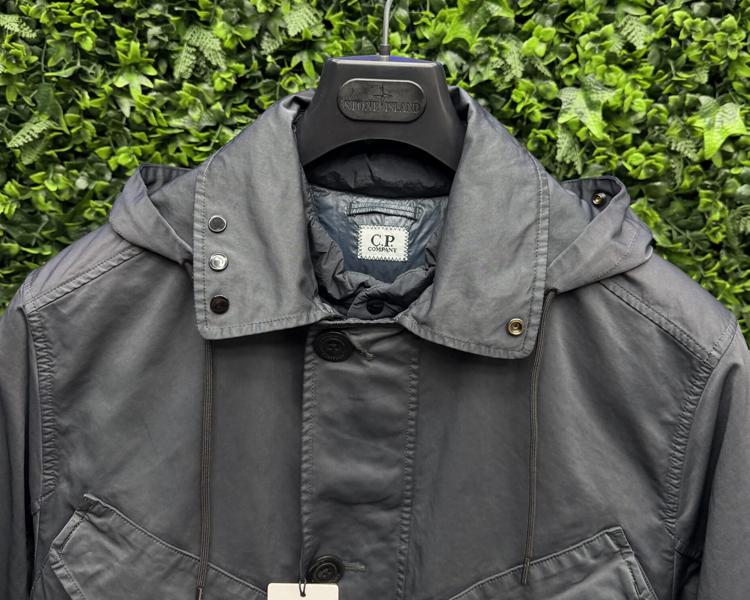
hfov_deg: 55.7
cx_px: 383
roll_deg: -1.5
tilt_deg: -7.4
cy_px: 244
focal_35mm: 32
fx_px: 710
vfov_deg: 45.6
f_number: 1.78
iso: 250
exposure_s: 1/63
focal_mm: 6.76
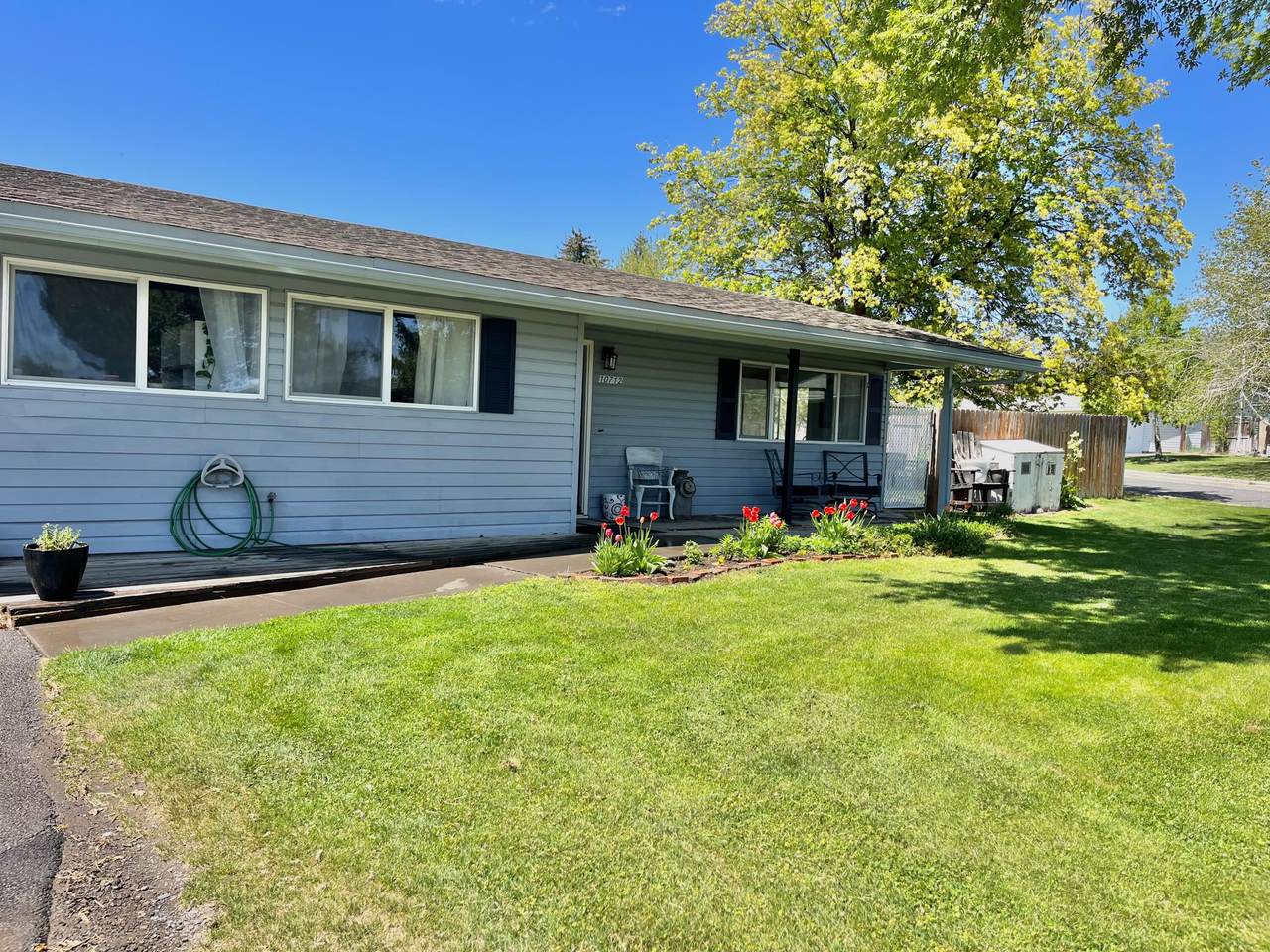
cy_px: 476
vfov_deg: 53.1
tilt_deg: -1.7
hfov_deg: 67.3
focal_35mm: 26
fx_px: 954
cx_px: 635
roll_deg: -2.6
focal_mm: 5.1
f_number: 1.6
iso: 50
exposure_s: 1/1672
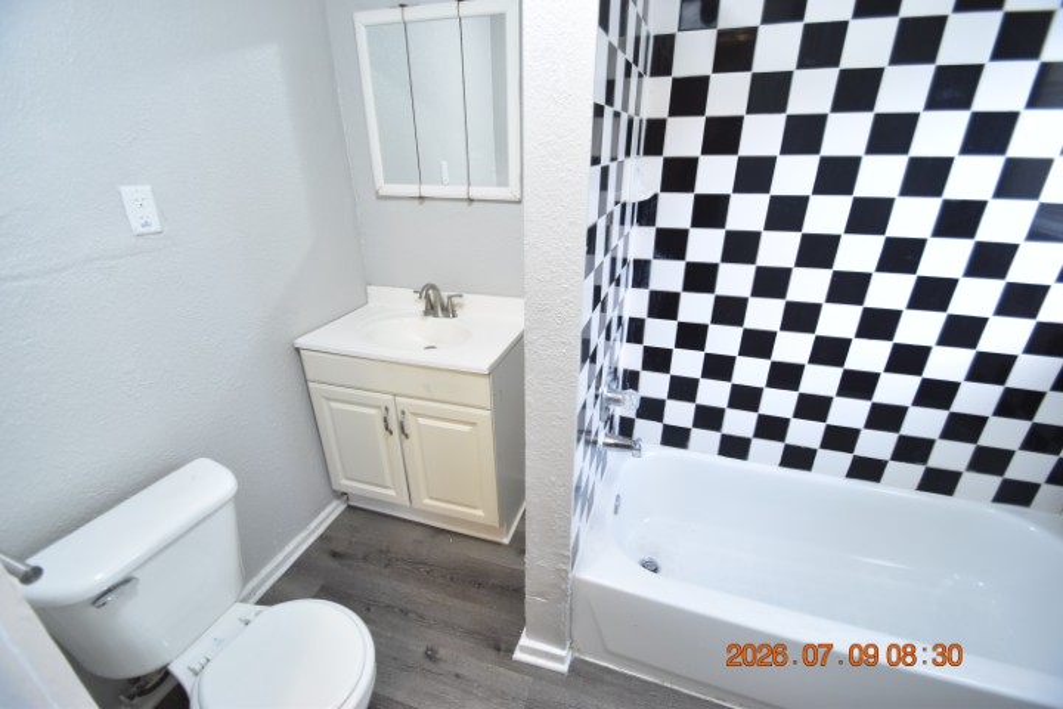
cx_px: 532
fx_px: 443
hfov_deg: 100.4
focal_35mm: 15
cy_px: 354
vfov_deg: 77.3
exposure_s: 1/45
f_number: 3.5
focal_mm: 10
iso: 800
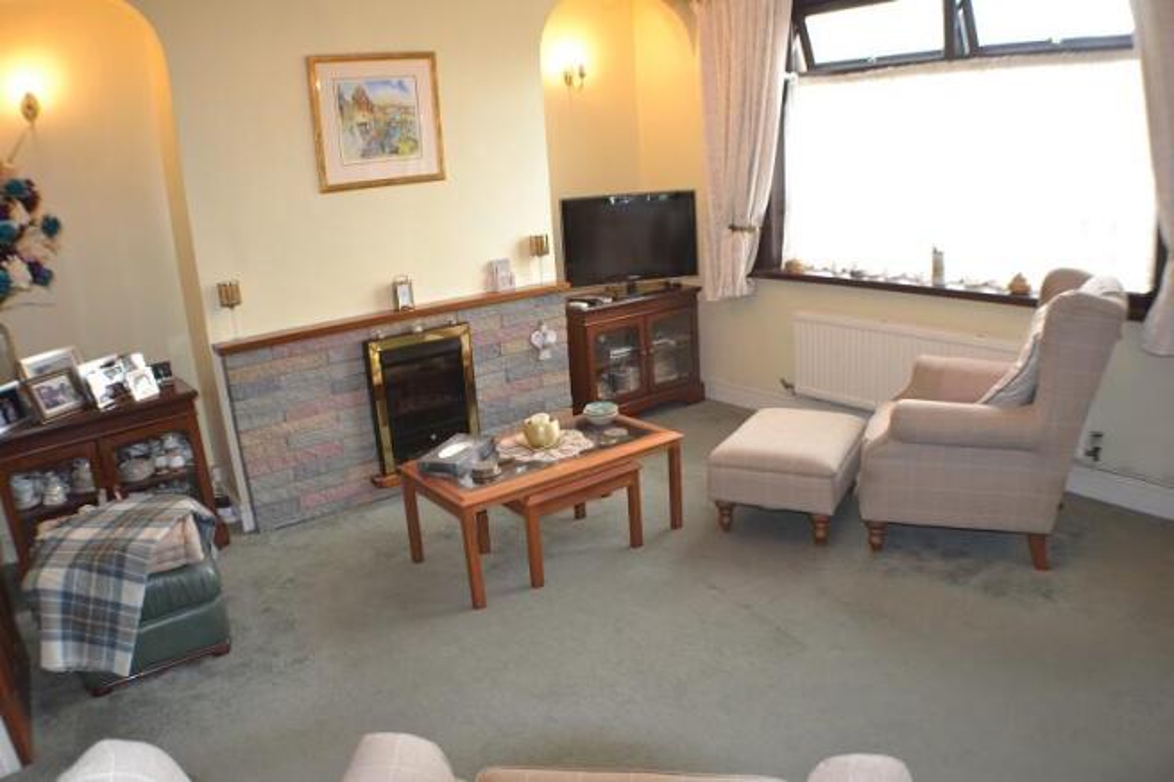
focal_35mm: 33
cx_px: 587
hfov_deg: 57.2
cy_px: 391
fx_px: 1076
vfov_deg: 39.9
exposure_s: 1/60
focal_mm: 22
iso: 800
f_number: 3.8
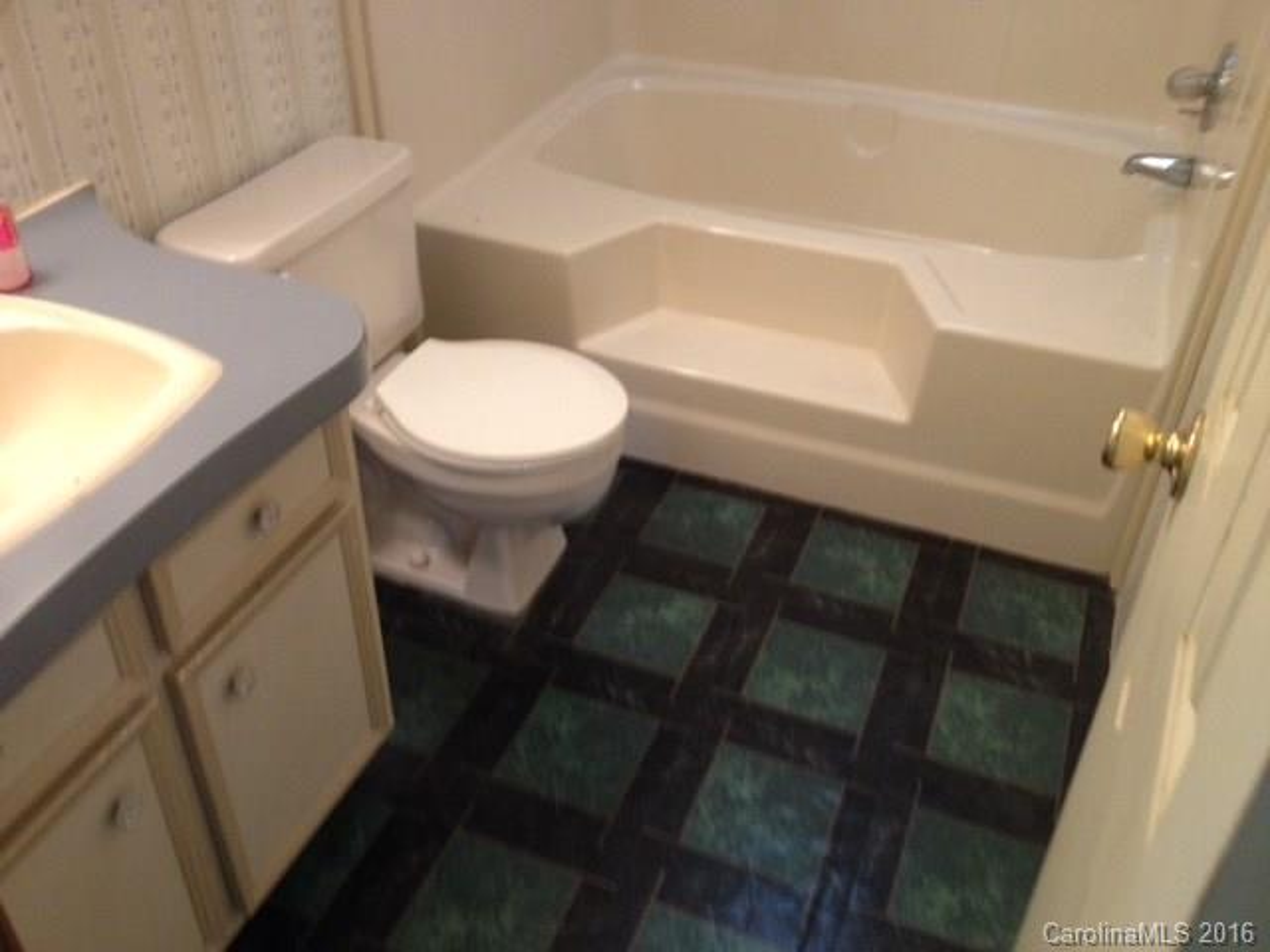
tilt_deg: -34.9
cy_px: 476
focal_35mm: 35
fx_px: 1284
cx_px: 635
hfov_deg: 52.6
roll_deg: +0.7
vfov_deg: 40.7
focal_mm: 4.28
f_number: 2.4
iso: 250
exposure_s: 1/20
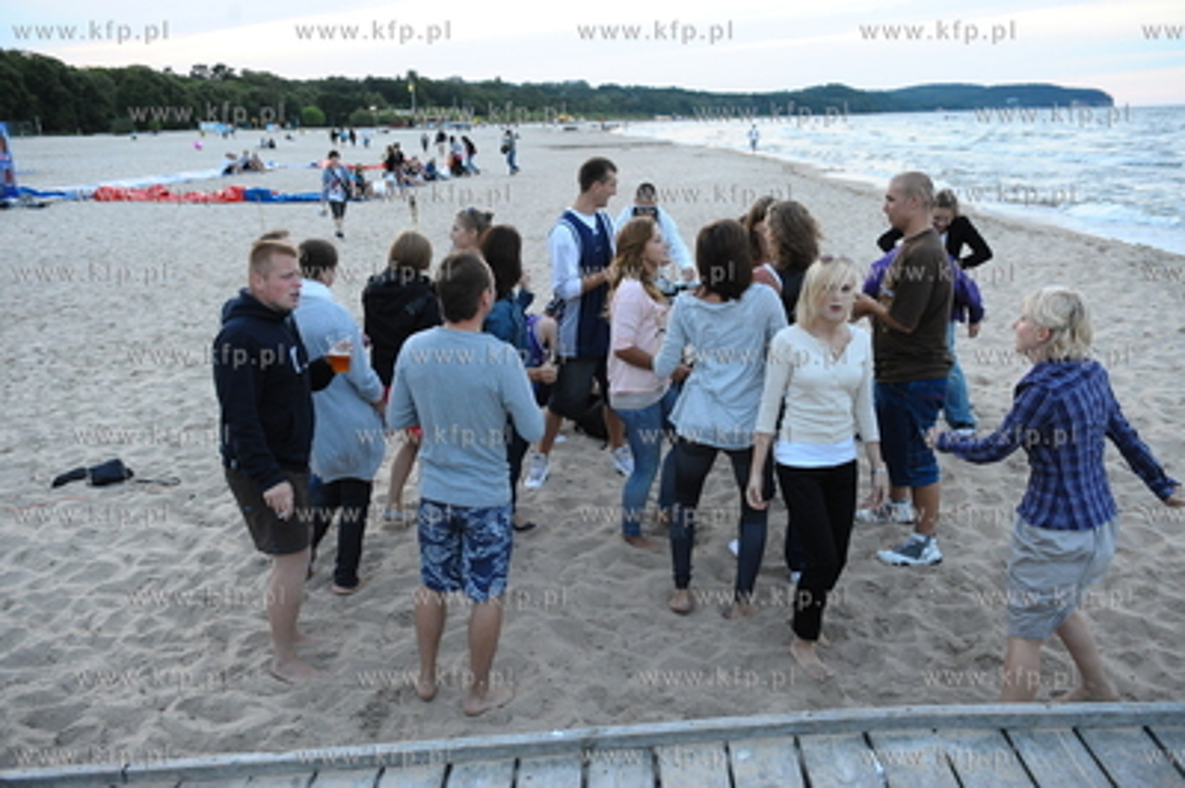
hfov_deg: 60.3
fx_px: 1020
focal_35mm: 31
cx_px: 592
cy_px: 394
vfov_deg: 42.3
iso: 2500
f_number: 4
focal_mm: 31
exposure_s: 1/200
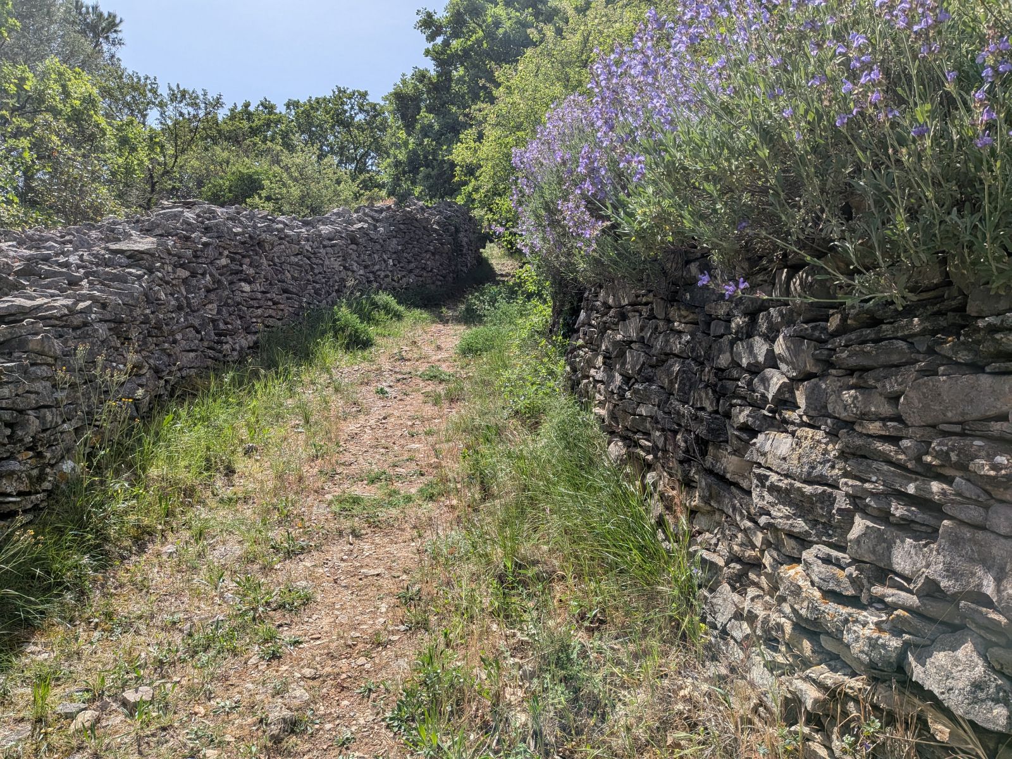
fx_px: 702
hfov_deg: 71.6
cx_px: 506
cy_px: 380
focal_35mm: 24
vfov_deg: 56.8
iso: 29
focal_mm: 4.53
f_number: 1.7
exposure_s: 1/2160
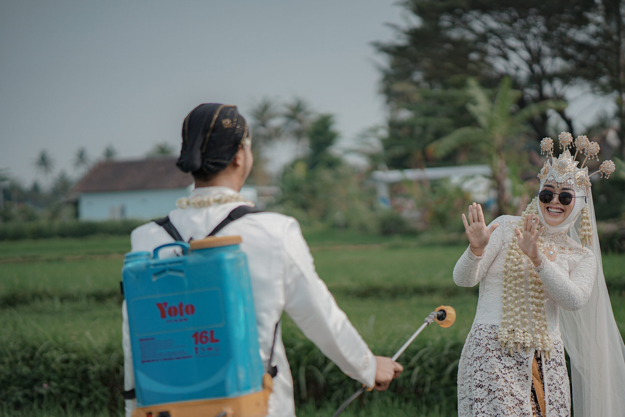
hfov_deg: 20.8
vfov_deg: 14.0
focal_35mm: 98
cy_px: 219
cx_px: 330
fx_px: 1702
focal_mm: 85
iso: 125
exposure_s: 1/4000
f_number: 1.8
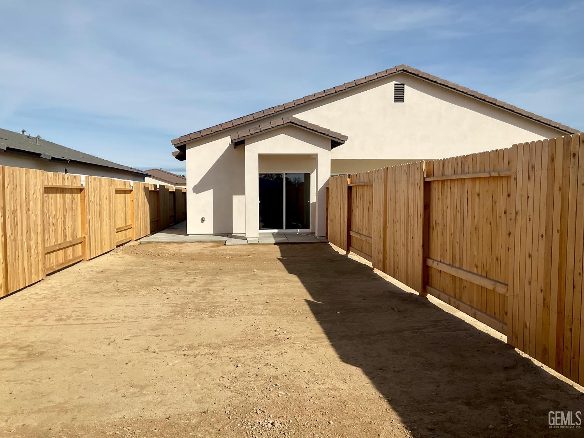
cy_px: 219
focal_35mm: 29
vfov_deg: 48.2
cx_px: 292
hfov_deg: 61.7
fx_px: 489
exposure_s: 1/3788
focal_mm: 3
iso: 16
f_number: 1.8
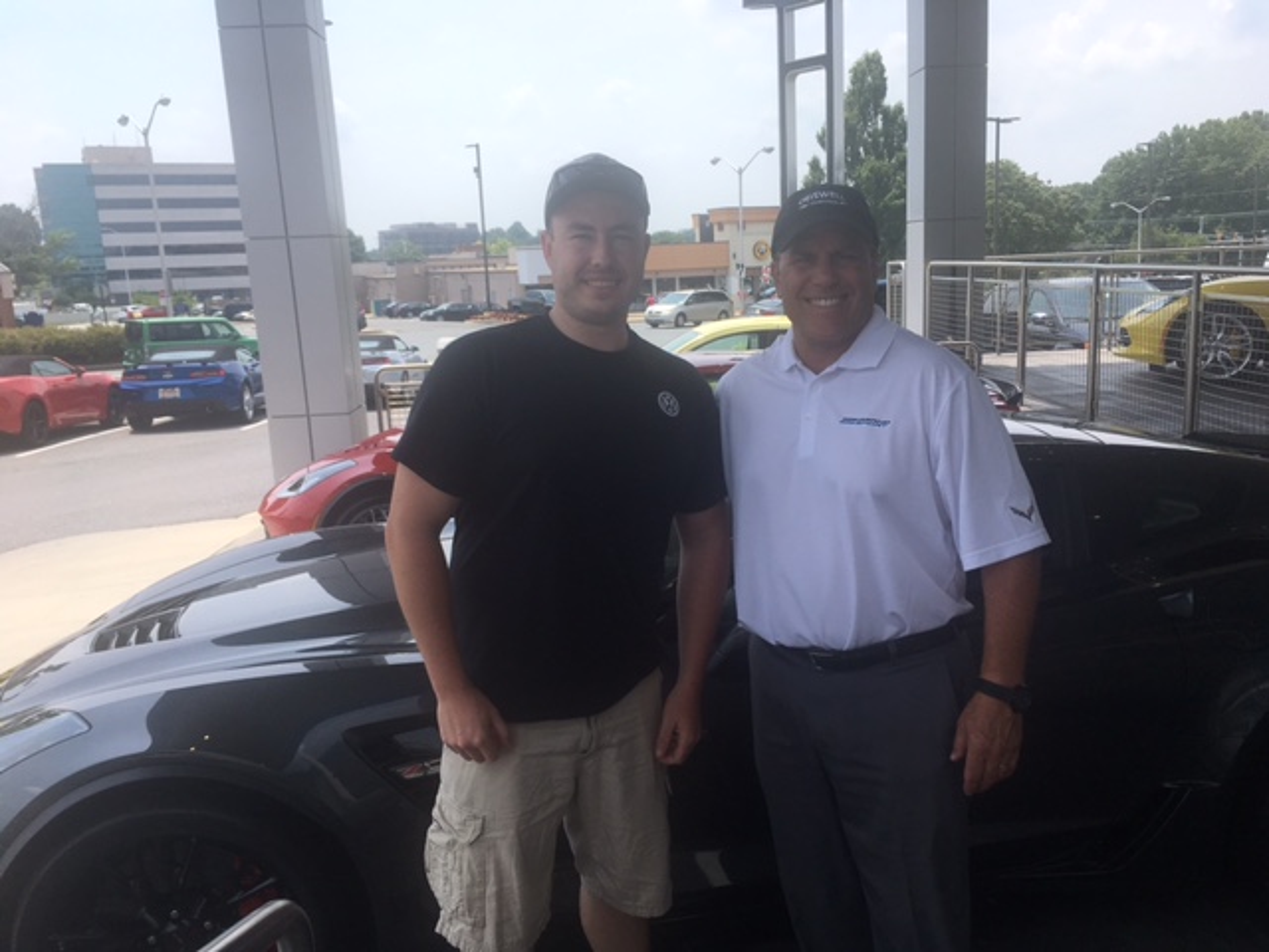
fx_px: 1063
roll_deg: +1.4
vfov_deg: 48.2
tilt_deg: -11.1
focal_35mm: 29
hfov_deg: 61.7
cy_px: 476
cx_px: 634
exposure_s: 1/1479
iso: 25
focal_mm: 4.15
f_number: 2.2
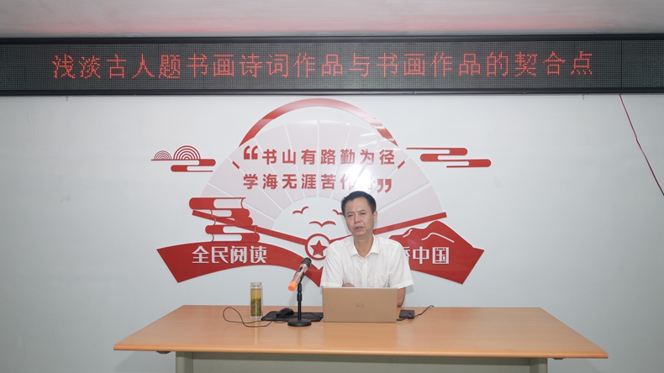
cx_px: 331
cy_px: 203
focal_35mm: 35
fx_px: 616
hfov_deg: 56.6
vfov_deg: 33.7
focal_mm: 33
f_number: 2.8
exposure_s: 1/60
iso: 100
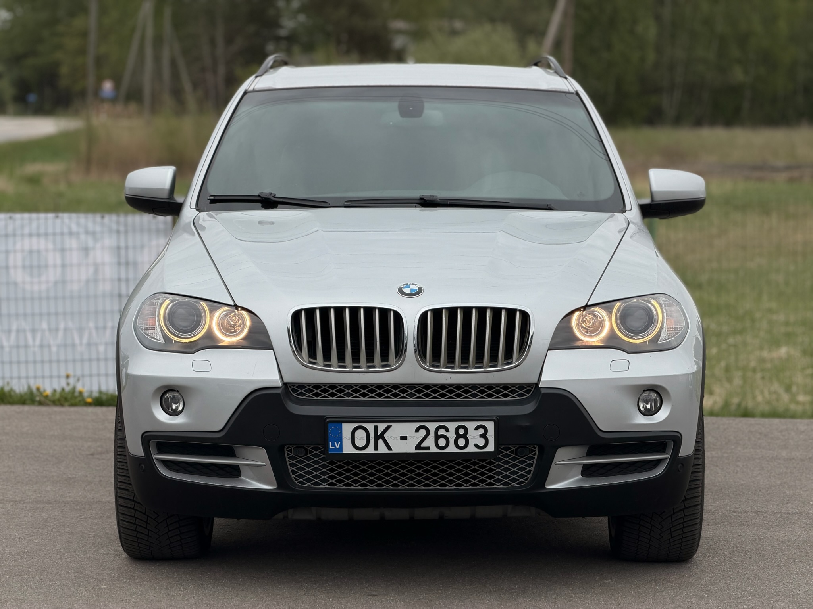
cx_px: 406
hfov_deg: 19.6
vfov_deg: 14.8
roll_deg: +0.6
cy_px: 304
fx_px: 2349
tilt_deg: -4.7
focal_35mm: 100
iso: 40
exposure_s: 1/638
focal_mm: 16.89
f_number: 2.8
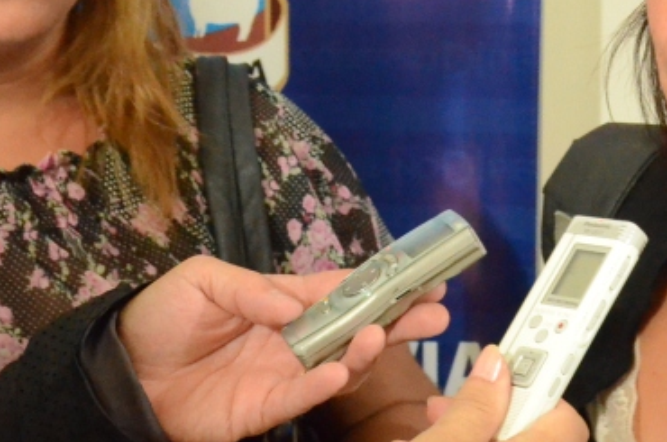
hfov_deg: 18.9
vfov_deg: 12.6
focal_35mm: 108
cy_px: 112
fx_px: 1997
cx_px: 458
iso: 6400
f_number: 6.3
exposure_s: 1/20
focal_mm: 26
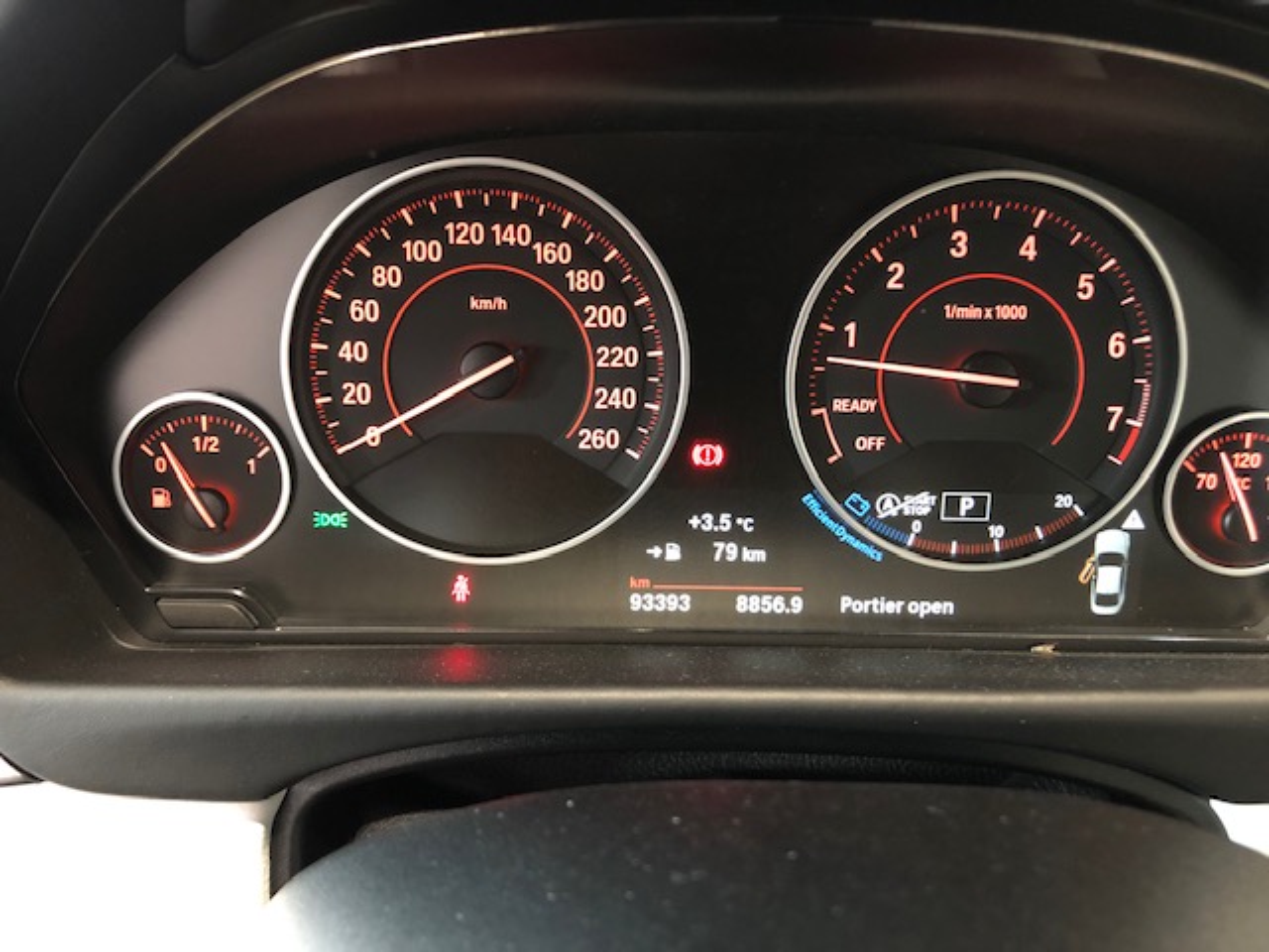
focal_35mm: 28
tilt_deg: -25.9
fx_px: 1026
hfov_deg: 63.4
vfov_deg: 49.7
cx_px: 634
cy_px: 476
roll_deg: -1.6
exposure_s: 1/4
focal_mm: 3.99
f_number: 1.8
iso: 100
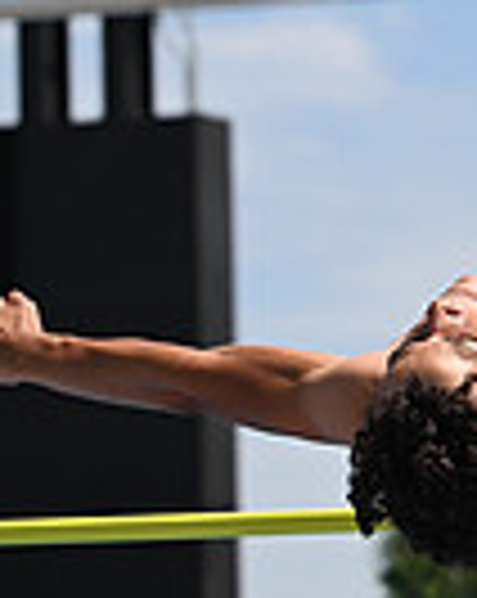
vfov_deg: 4.9
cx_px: 1220
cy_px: 537
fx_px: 7022
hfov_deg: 3.8
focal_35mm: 397
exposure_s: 1/2500
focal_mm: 97
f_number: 4.5
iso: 200
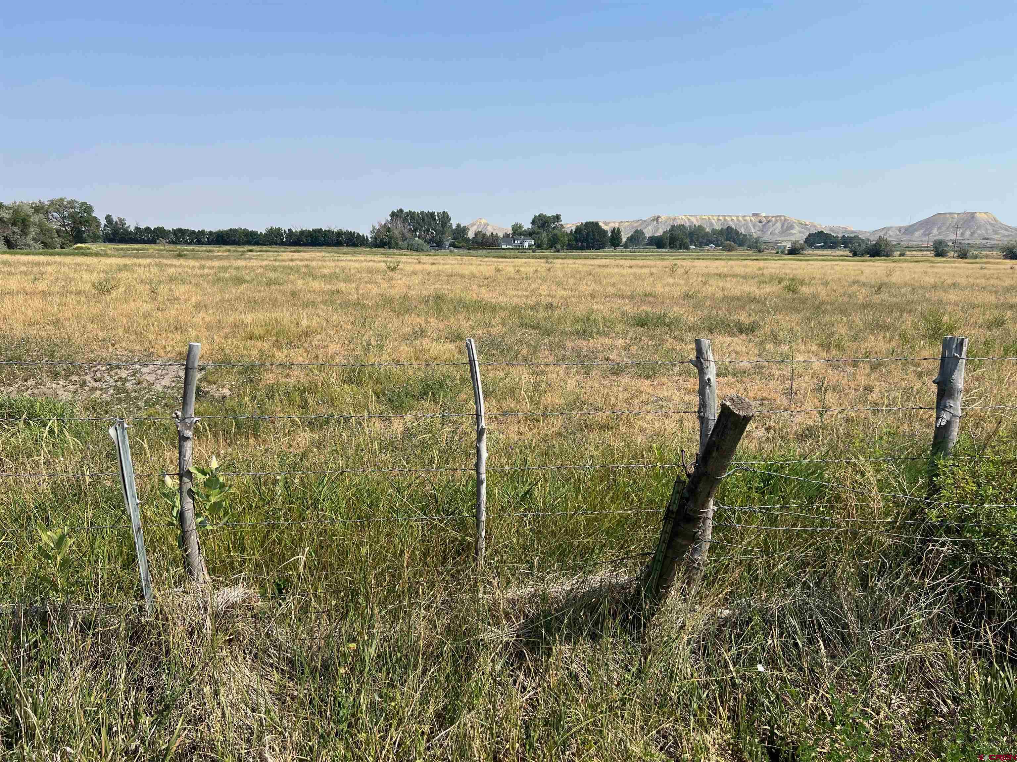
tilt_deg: -10.0
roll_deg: -0.8
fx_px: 764
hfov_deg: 67.3
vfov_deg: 53.1
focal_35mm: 26
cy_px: 381
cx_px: 508
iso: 50
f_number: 1.5
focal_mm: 5.7
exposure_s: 1/4831
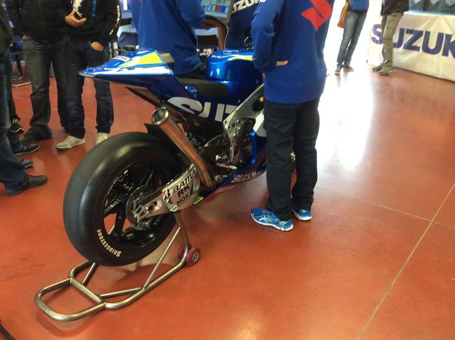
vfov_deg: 42.9
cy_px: 170
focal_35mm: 33
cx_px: 228
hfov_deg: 55.4
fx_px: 433
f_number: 2.4
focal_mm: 3.3
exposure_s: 1/24
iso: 100
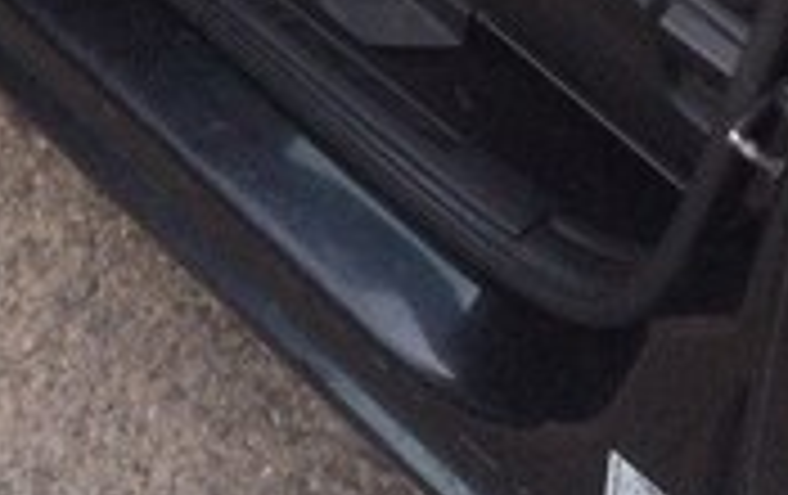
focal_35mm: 87
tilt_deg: -34.8
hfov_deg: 23.7
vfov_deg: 13.1
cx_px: 536
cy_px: -495
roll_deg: -4.0
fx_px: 1871
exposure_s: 1/17
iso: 320
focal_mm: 4.15
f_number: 2.2
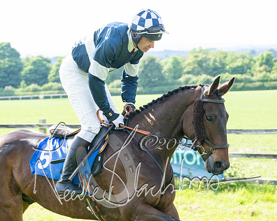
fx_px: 1343
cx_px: 143
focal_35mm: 164
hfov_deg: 11.8
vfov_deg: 9.4
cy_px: 125
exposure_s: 1/640
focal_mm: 70
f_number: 5
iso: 400
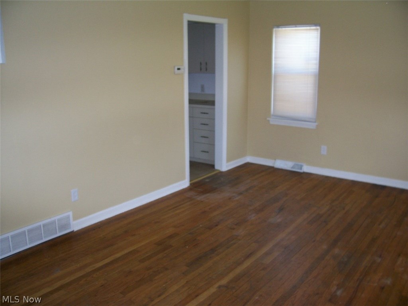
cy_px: 153
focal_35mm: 34
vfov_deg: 41.8
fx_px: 401
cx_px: 204
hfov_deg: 54.0
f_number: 2.7
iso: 80
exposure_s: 1/64
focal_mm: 5.6
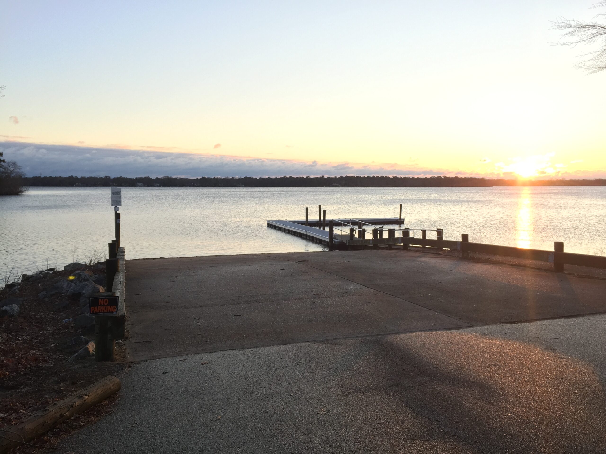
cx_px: 303
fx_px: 508
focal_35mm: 29
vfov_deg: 48.2
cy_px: 227
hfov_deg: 61.7
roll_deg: -1.0
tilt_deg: -3.9
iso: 32
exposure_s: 1/120
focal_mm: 4.15
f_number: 2.2
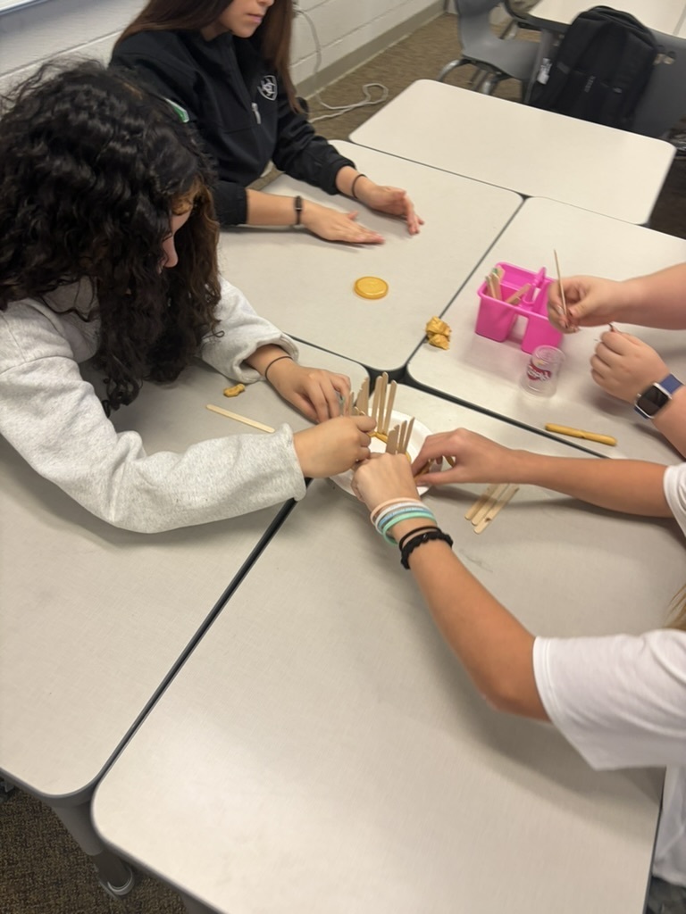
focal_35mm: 26
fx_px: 687
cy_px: 457
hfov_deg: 53.1
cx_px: 343
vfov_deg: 67.3
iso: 80
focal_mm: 5.96
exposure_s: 1/60
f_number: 1.6
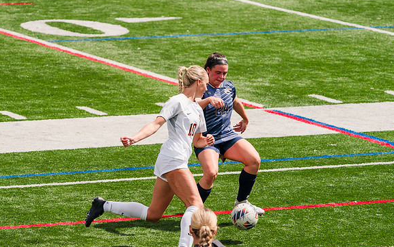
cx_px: 140
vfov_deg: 5.0
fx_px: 2836
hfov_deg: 7.9
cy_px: 84
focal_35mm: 264
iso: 250
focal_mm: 200
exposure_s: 1/1600
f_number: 5.6
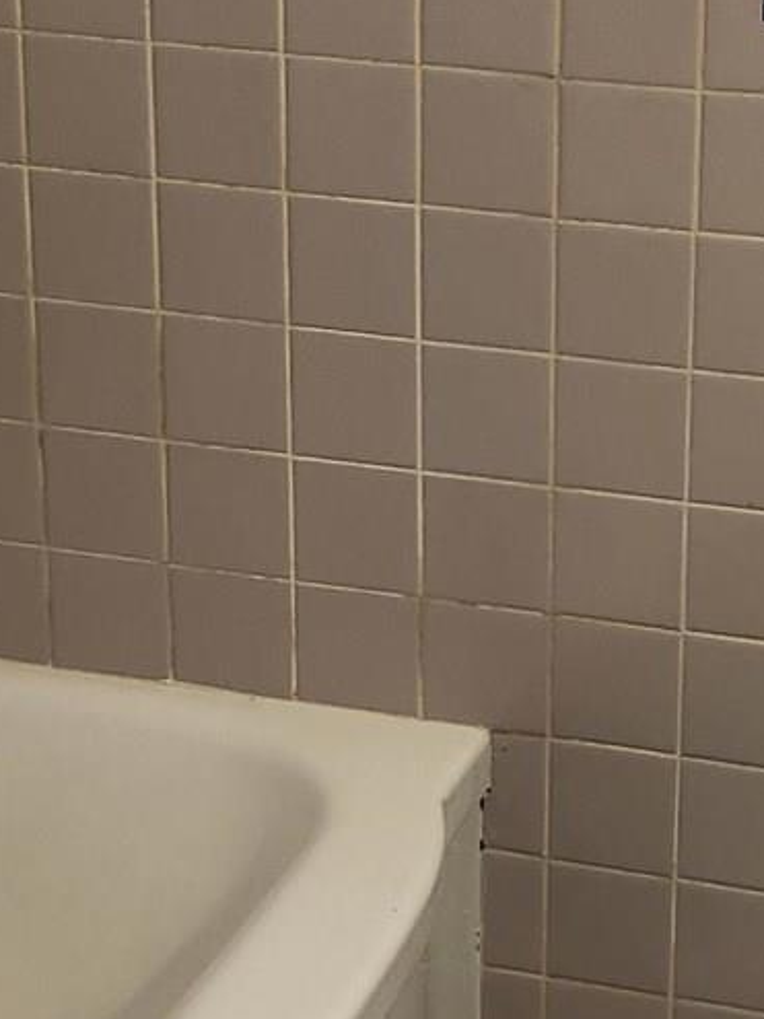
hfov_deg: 13.7
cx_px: 645
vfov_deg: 18.4
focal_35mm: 107
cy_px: 449
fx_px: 3150
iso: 200
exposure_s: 1/120
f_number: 1.8
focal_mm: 5.4
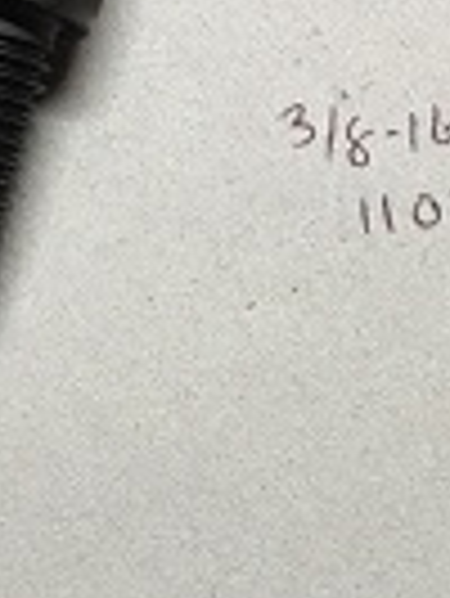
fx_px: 1506
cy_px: 414
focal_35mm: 87
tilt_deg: -84.7
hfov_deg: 16.8
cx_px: 63
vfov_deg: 22.4
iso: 100
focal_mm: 4.15
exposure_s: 1/30
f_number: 2.2
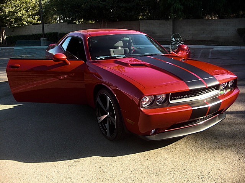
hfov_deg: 51.4
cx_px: 122
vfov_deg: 39.7
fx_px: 255
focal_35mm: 36
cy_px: 92
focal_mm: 6.3
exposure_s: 1/160
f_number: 2.8
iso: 50
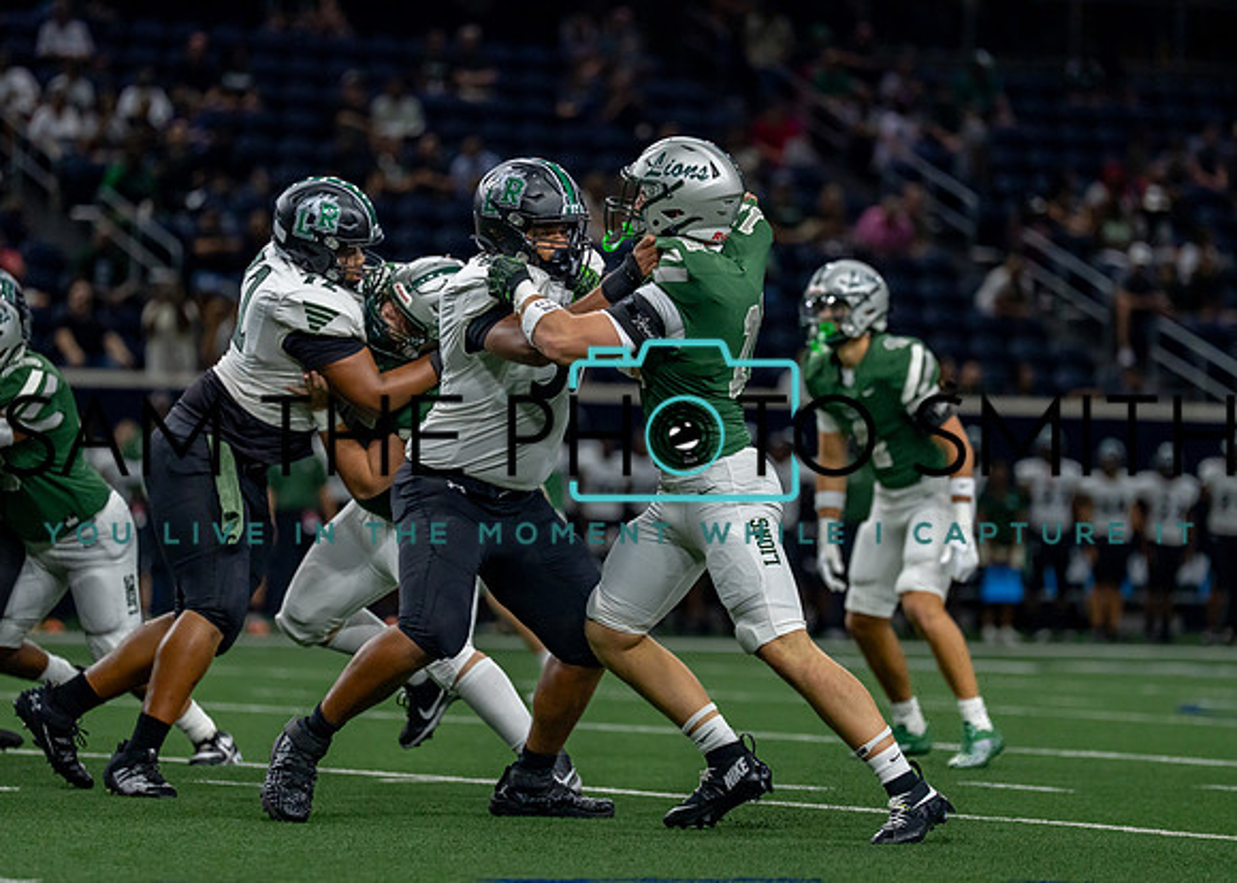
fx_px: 7949
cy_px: 435
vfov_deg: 6.4
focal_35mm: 226
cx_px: 588
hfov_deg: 8.9
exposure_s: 1/1600
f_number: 2.8
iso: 1600
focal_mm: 175
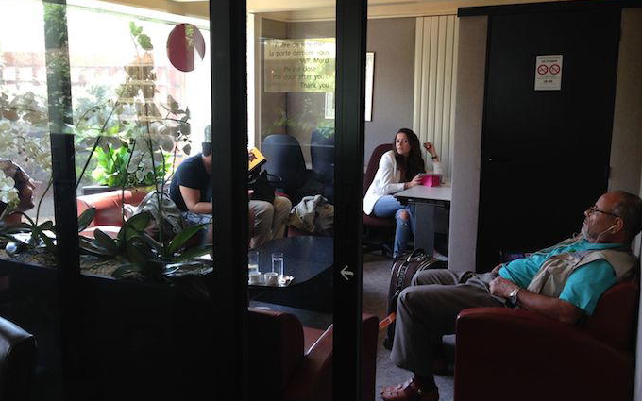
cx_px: 316
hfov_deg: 54.0
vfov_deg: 35.3
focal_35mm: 36
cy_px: 178
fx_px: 630
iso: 50
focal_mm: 4.12
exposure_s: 1/40
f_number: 2.4
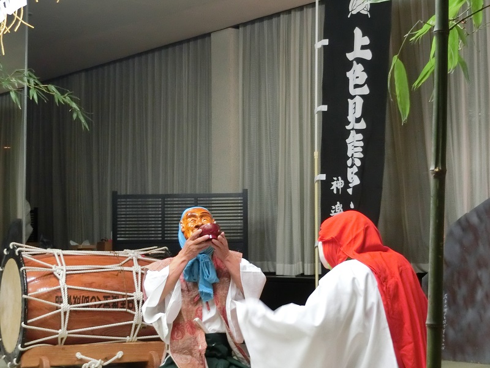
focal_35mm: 70
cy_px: 184
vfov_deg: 21.0
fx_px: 991
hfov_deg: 27.8
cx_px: 245
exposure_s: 1/25
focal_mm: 12.4
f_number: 5.2
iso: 800
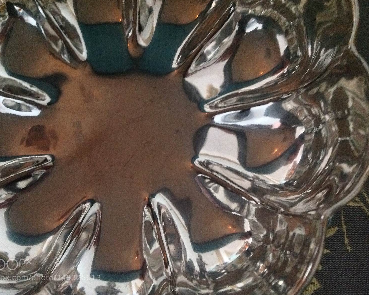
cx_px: 170
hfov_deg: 49.0
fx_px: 404
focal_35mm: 37
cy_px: 148
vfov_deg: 40.1
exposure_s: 1/15
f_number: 2.4
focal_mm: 4.28
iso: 800
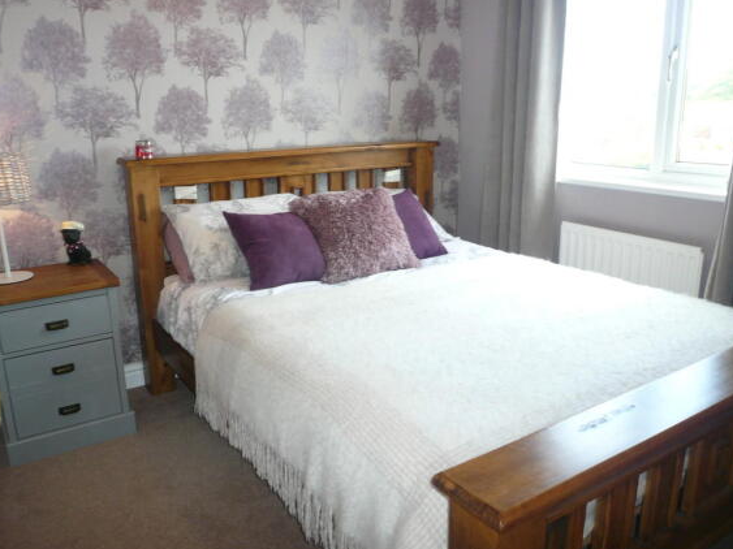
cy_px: 270
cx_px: 359
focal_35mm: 29
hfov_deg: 61.7
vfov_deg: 48.2
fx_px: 614
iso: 100
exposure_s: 1/30
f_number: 2.8
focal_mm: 4.6
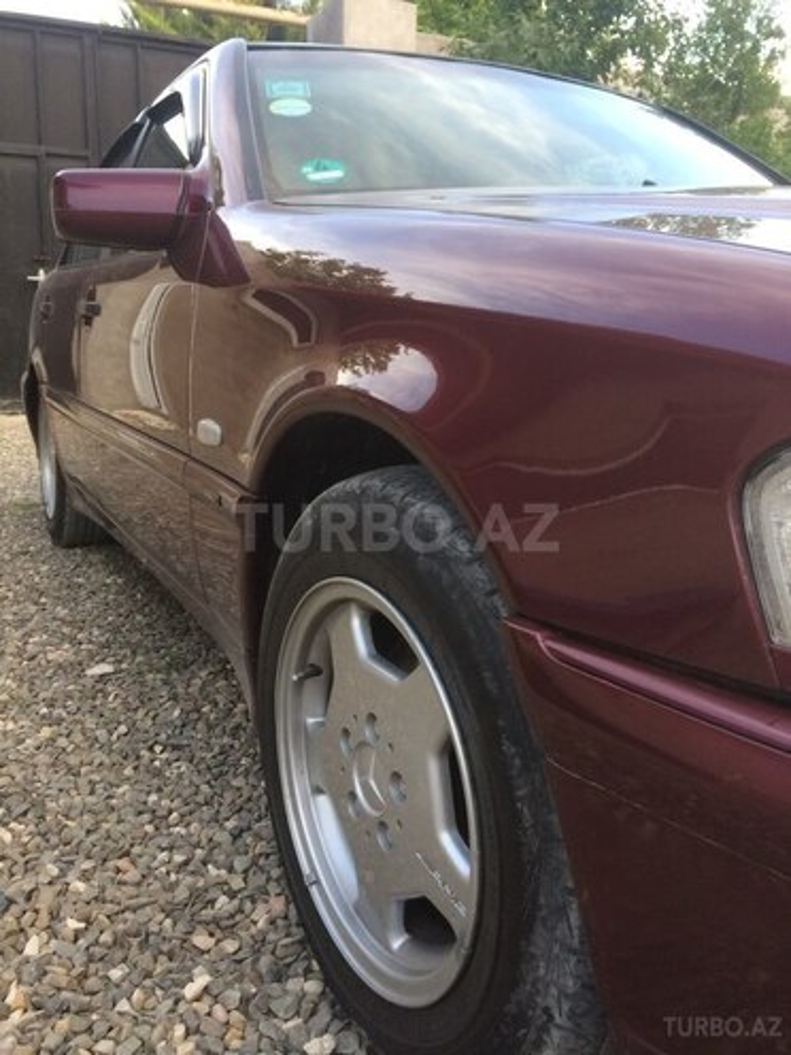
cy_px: 528
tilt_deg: -16.9
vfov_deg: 61.7
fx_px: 884
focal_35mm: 29
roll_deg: +0.5
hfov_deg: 48.2
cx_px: 396
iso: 40
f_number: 2.2
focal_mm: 4.15
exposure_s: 1/33
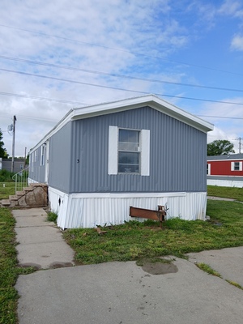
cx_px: 122
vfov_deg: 67.3
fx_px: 243
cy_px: 162
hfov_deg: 53.1
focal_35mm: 26
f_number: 1.8
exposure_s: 1/611
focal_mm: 3.98
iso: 20
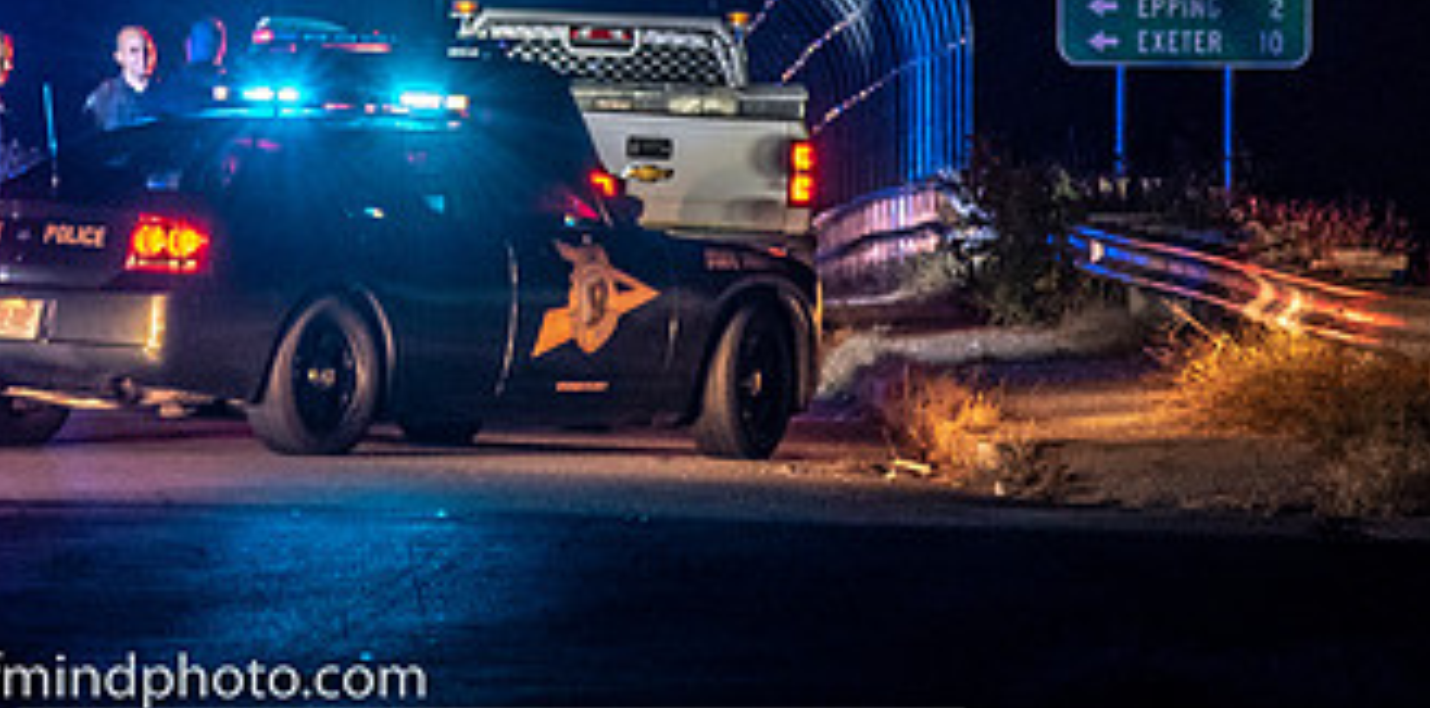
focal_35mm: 508
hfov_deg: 4.4
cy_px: -4
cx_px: 332
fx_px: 18736
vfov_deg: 2.2
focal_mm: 165
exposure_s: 1/30
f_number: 5.3
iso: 2000
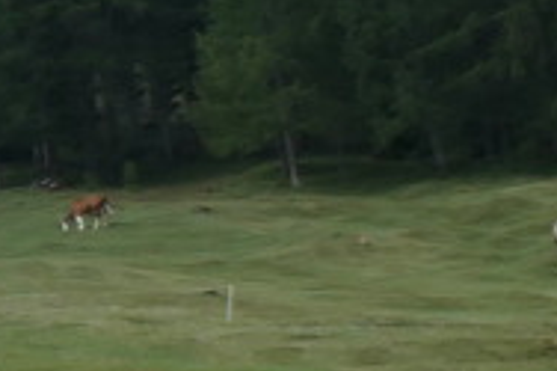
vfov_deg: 6.3
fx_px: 3339
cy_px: -142
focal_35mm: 216
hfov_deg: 9.0
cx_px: -569
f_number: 3.4
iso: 200
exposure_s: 1/1000
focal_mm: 9.7
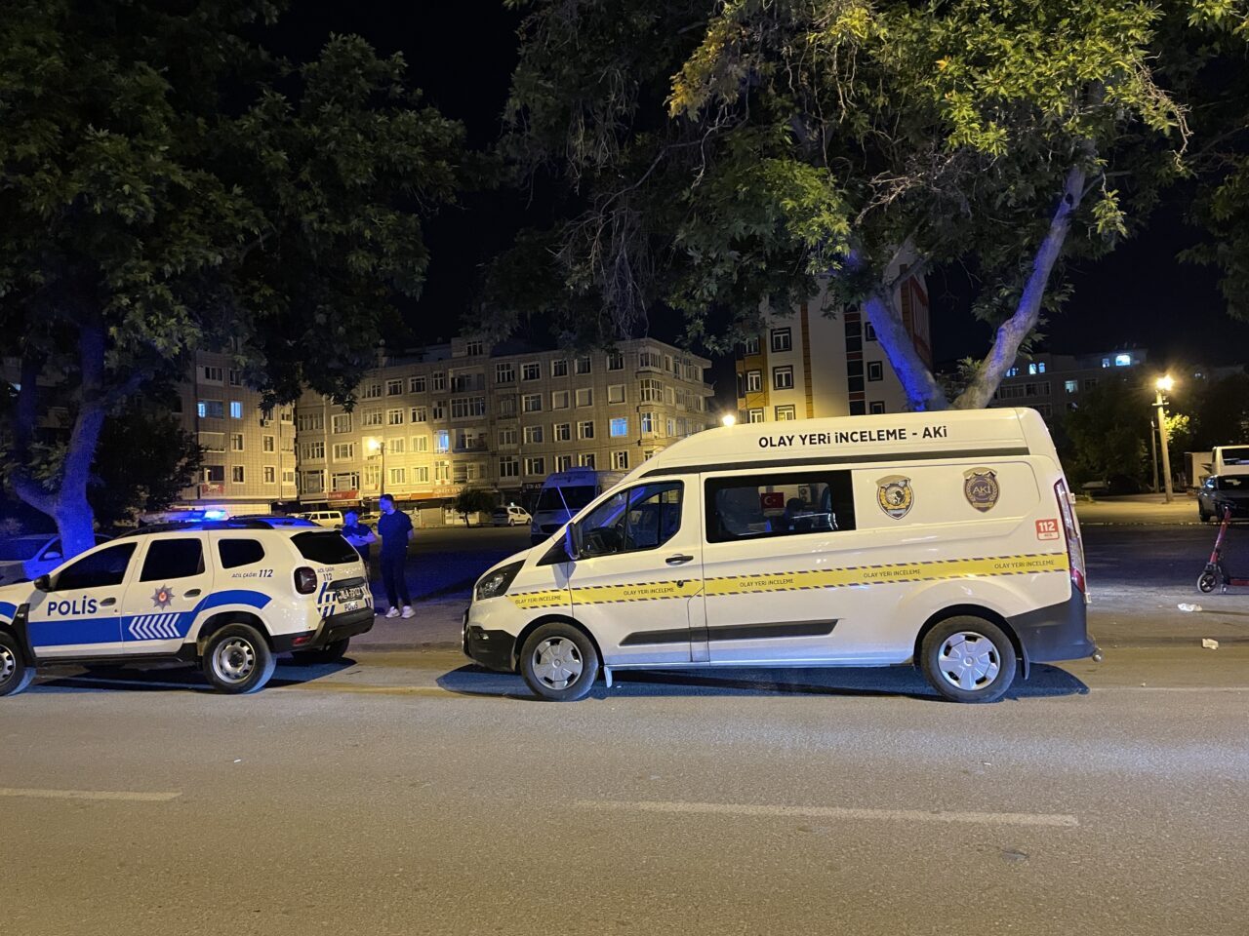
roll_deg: +2.6
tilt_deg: +3.6
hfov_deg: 67.3
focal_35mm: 26
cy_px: 468
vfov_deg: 53.1
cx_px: 624
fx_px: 938
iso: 500
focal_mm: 4.2
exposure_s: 1/25
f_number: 1.6
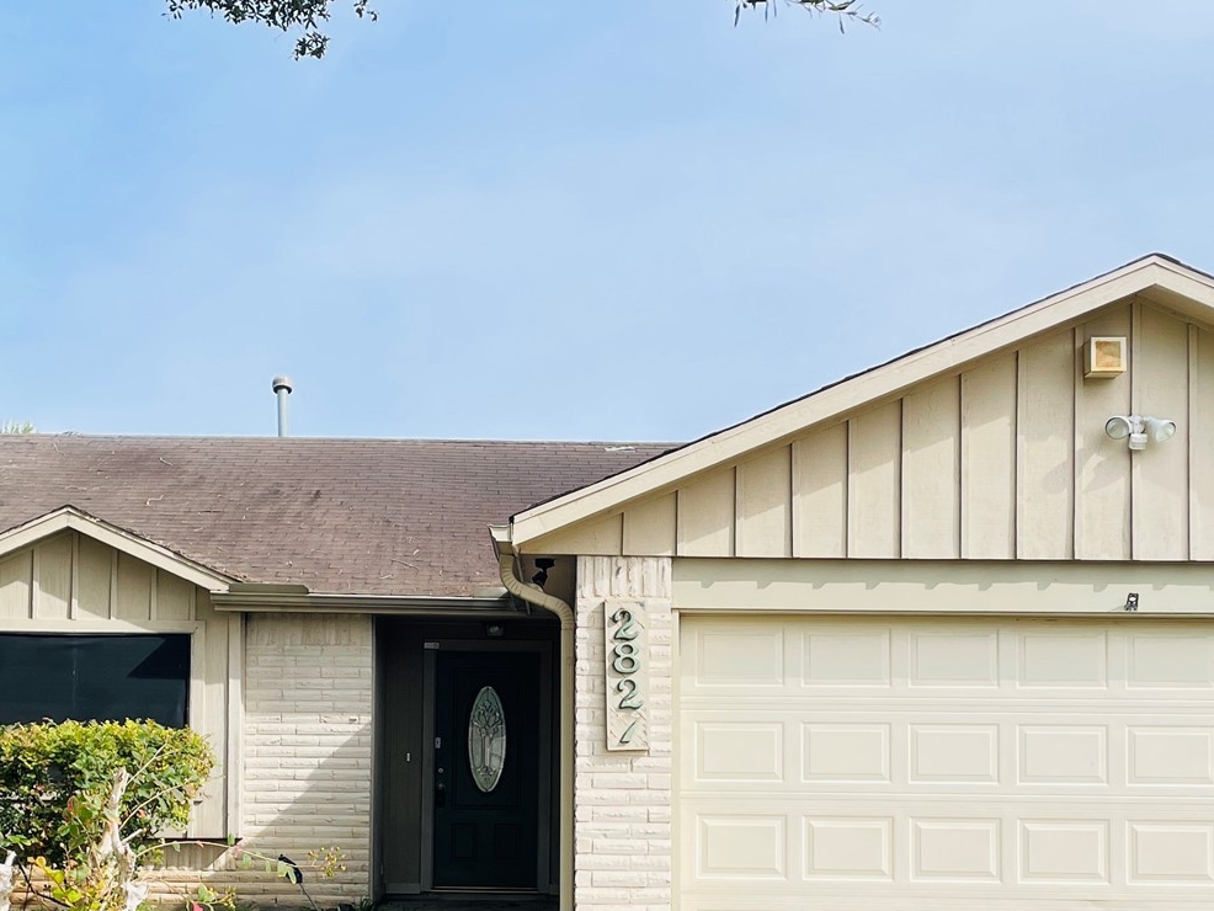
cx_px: 547
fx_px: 1894
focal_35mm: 54
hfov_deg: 35.5
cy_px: 689
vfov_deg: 26.7
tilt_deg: +3.1
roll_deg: -0.2
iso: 32
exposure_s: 1/1072
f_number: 1.6
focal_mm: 4.2
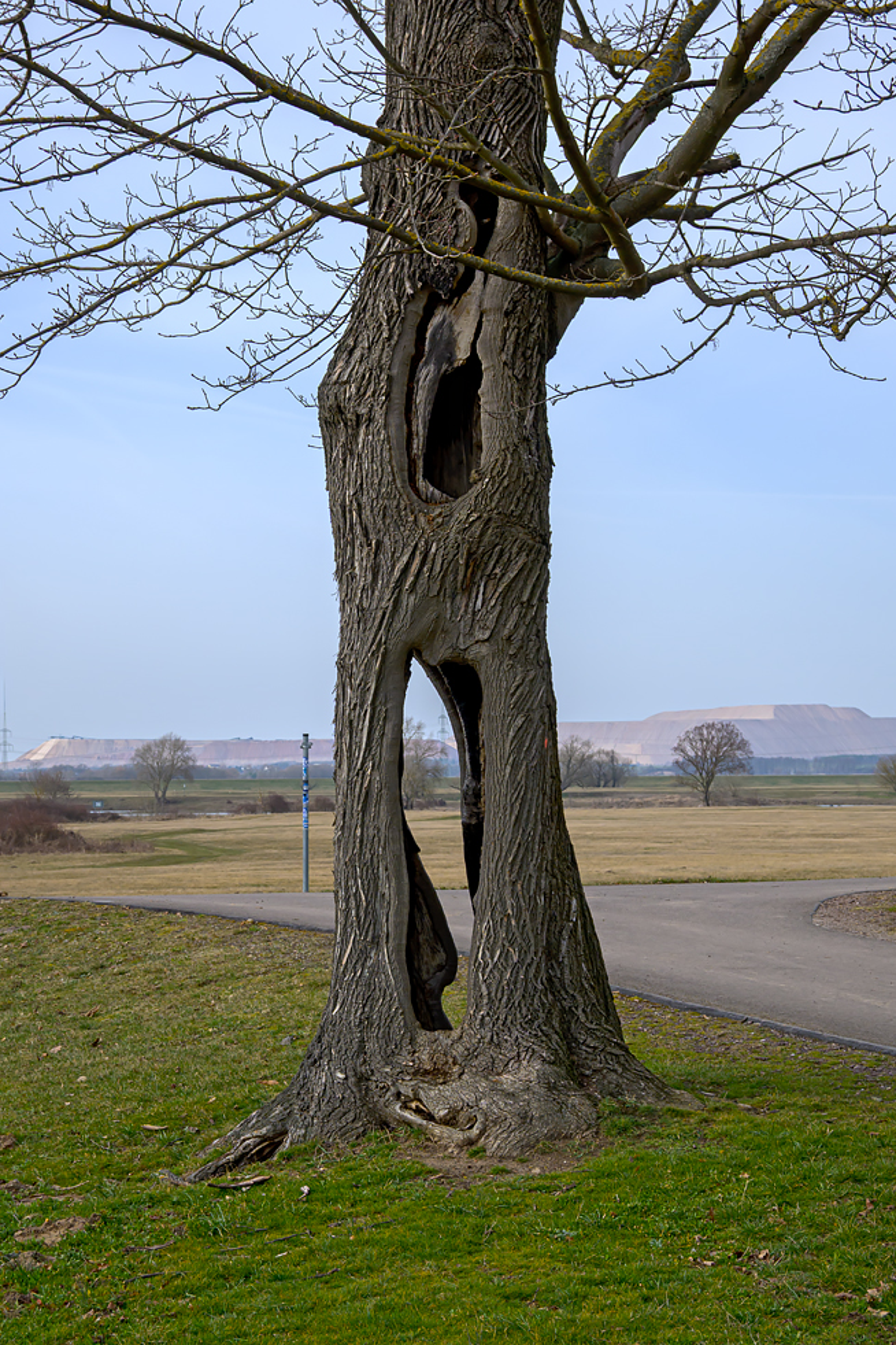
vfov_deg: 37.2
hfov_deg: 25.3
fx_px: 1998
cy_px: 672
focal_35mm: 54
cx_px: 451
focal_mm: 35
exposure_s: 1/500
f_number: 8
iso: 400
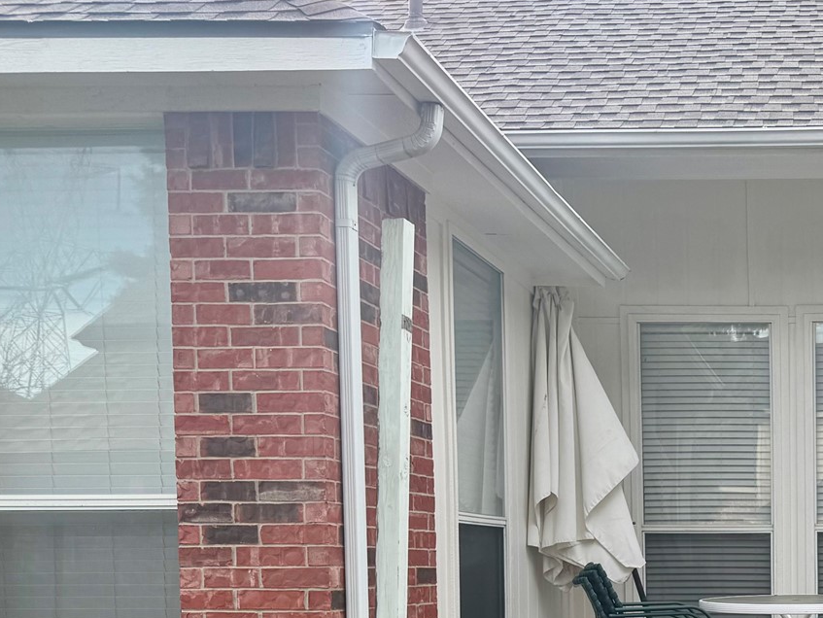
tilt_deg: -3.8
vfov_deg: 24.0
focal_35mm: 58
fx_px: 1380
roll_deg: -0.6
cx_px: 862
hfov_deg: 30.4
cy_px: 631
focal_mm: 6.76
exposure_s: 1/853
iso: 80
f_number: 1.78
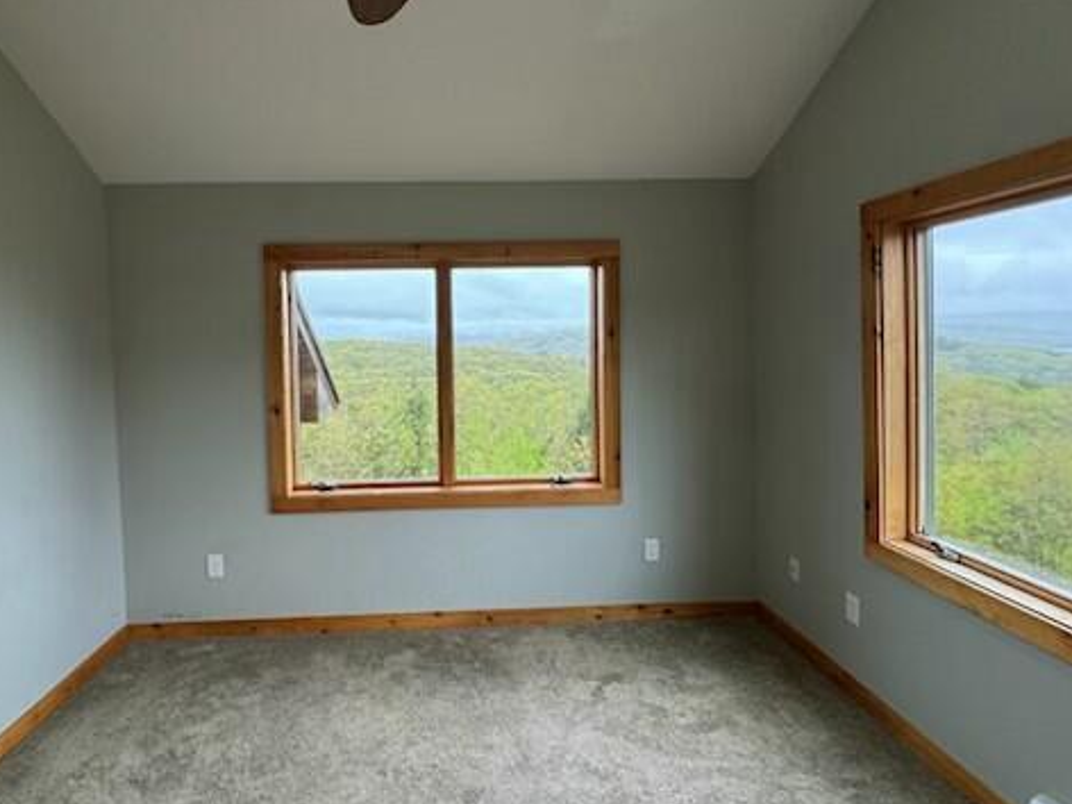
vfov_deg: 68.4
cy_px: 354
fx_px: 588
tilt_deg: -1.0
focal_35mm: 19
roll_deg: +0.1
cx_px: 457
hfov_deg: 84.1
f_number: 2.2
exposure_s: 1/120
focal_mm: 2.22
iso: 80
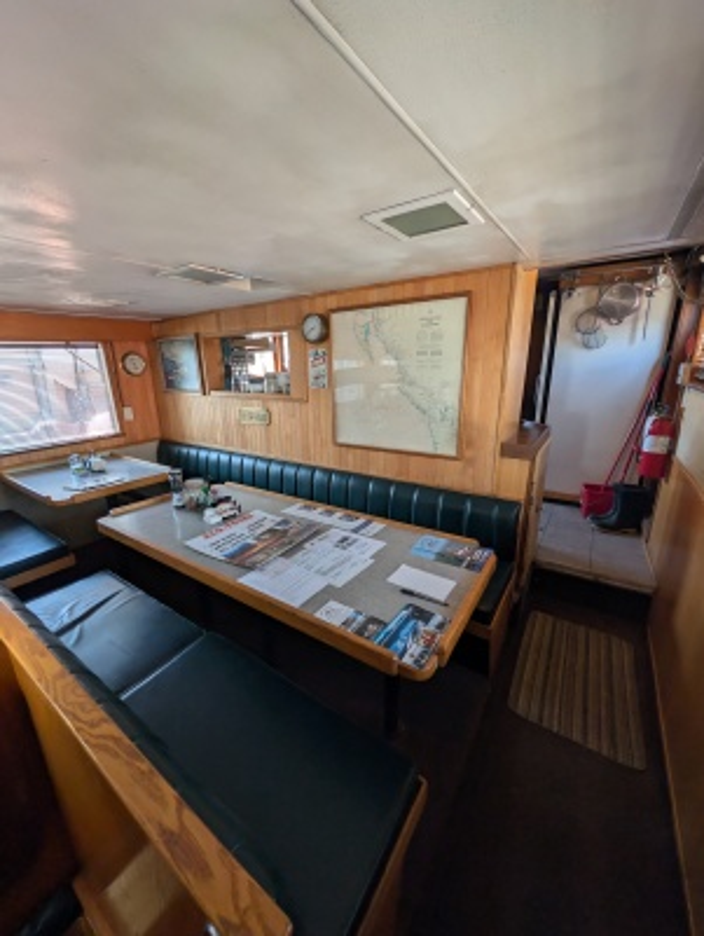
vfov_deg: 110.5
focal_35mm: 12
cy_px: 468
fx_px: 325
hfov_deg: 94.6
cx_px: 352
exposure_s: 1/120
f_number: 1.7
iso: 77
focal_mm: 2.02
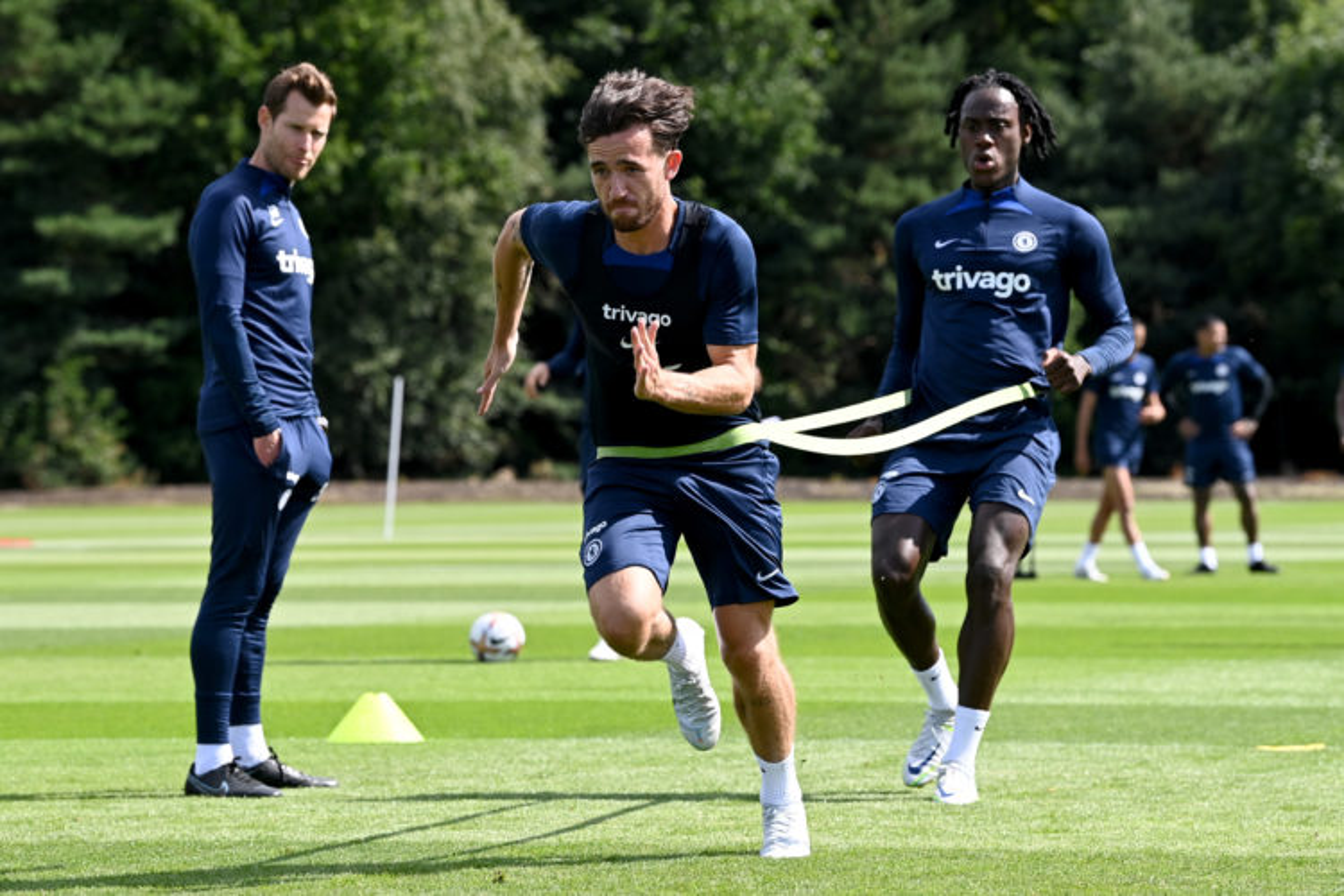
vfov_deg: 8.6
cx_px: 672
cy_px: 448
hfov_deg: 12.8
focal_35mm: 160
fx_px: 5973
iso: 400
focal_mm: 160
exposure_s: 1/1000
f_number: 6.3
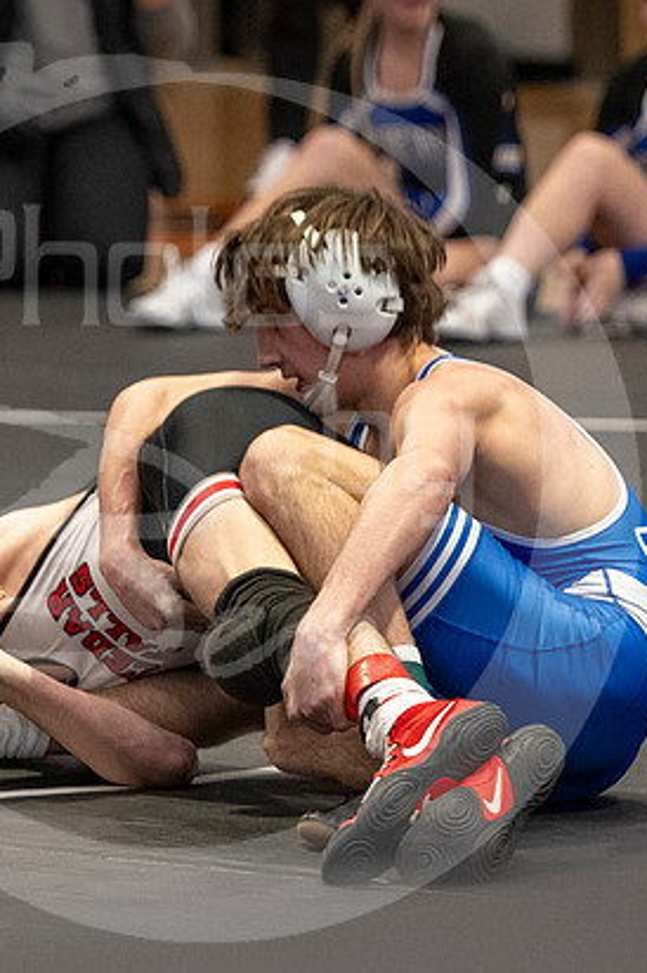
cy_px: 1003
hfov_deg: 3.6
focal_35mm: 378
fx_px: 10207
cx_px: 205
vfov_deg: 5.4
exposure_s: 1/1000
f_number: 2.8
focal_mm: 115
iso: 3200
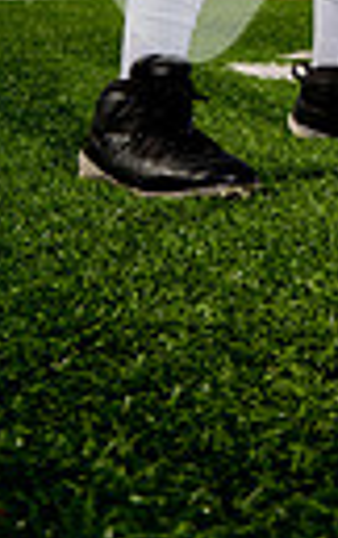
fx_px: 1249
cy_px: -359
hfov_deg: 13.8
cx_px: 605
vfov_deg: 19.7
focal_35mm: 85
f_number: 4.5
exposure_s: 1/1250
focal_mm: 24
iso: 100
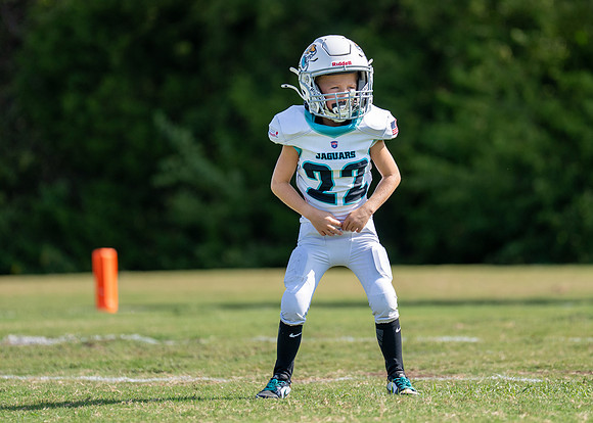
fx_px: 5294
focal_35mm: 314
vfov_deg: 4.6
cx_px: 340
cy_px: 188
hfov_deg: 6.4
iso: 160
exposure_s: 1/2000
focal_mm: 200
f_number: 2.8
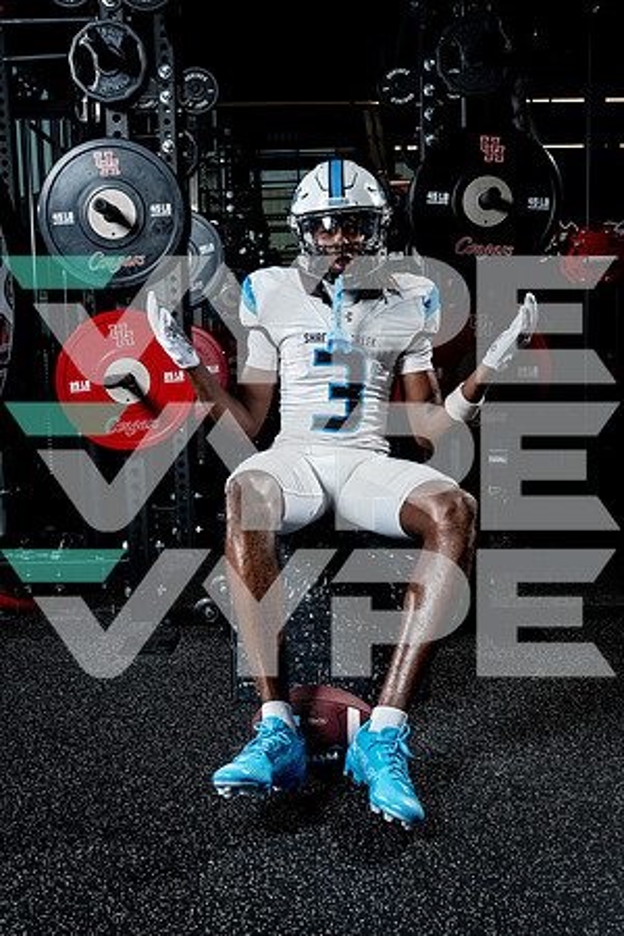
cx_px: 312
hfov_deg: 36.9
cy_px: 468
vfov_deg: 53.1
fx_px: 936
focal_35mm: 36
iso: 640
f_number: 9
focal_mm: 36
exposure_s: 1/250
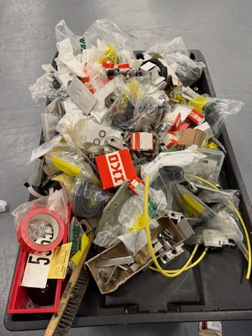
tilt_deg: -57.0
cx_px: 126
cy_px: 168
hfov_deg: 56.8
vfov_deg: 71.6
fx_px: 233
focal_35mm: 24
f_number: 1.78
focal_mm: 6.76
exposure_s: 1/60
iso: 100
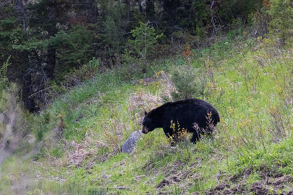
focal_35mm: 737
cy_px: 115
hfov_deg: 2.8
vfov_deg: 1.9
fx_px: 5998
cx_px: 143
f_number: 8
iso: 5600
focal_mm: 600
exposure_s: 1/2000
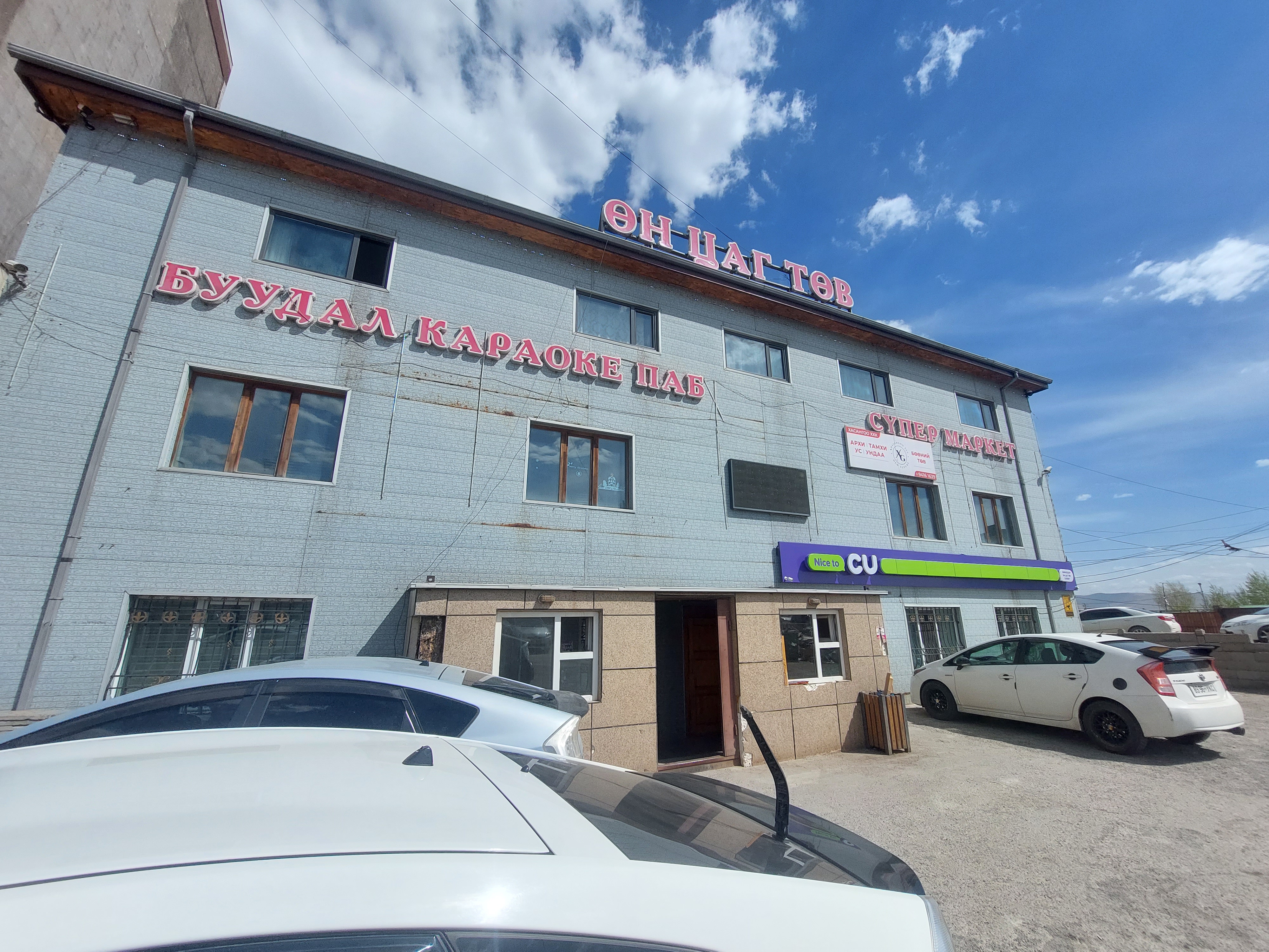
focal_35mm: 13
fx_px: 477
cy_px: 476
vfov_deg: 89.9
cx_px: 634
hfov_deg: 106.2
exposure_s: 1/3279
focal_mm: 1.74
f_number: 2.2
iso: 50
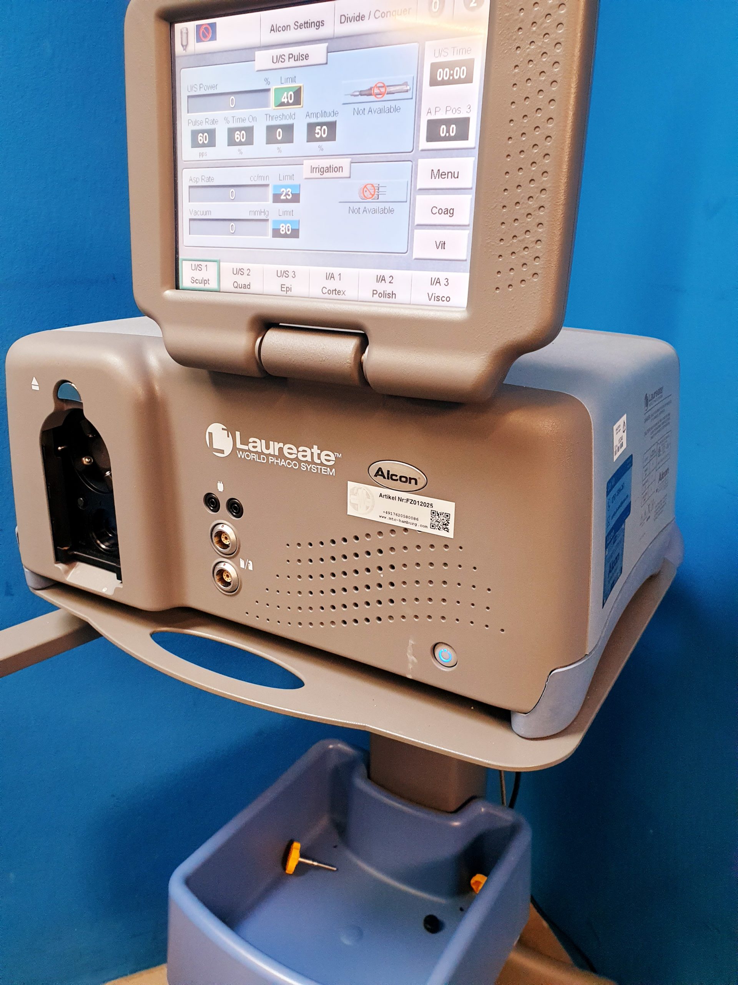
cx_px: 369
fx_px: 739
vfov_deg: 67.3
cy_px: 492
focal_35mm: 26
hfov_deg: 53.1
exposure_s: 1/50
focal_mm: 4.3
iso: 250
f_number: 2.4
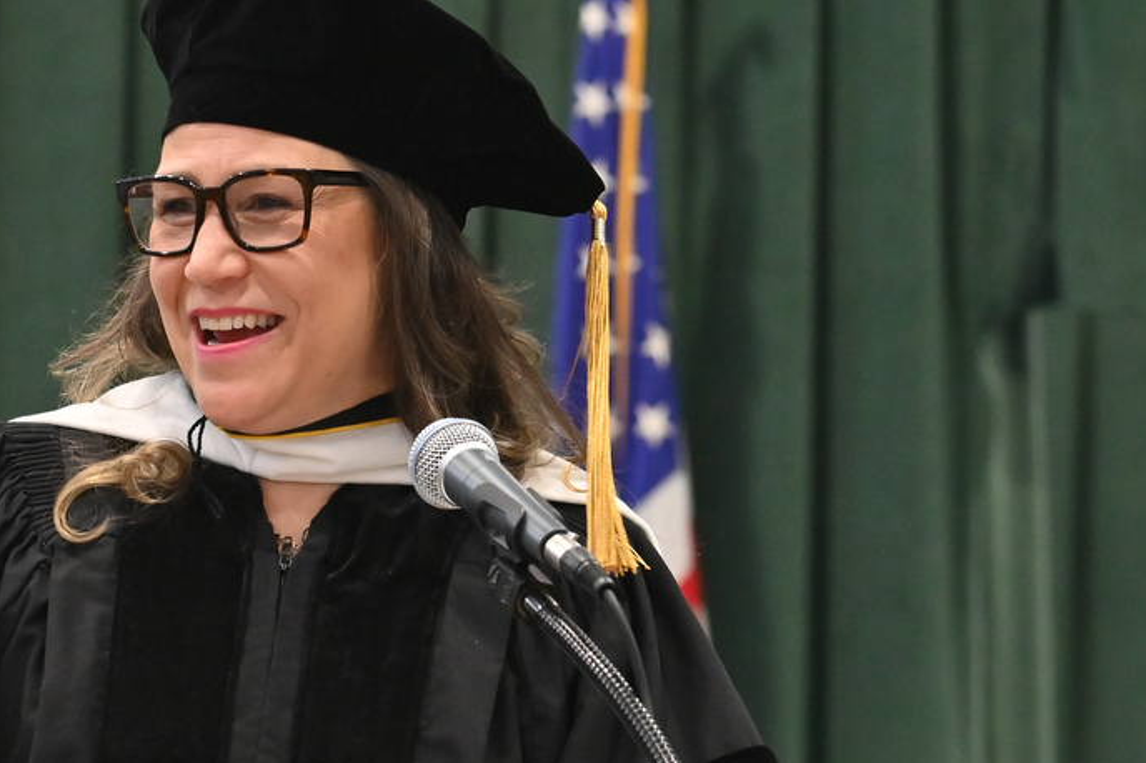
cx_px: 345
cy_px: 490
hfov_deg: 6.6
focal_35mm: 314
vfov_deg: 4.4
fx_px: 9990
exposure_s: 1/250
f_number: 5.6
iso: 2500
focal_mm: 120
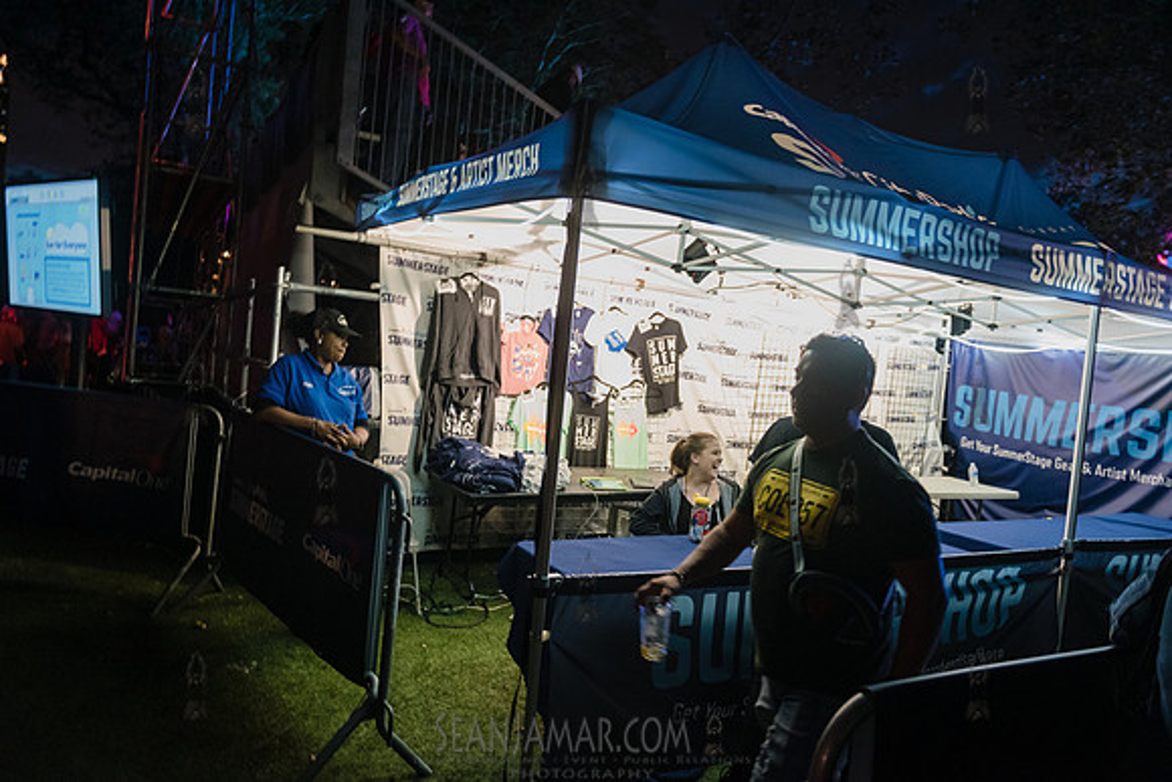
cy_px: 391
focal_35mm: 24
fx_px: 781
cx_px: 586
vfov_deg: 53.2
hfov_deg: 73.7
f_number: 3.2
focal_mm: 24
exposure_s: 1/125
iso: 3200
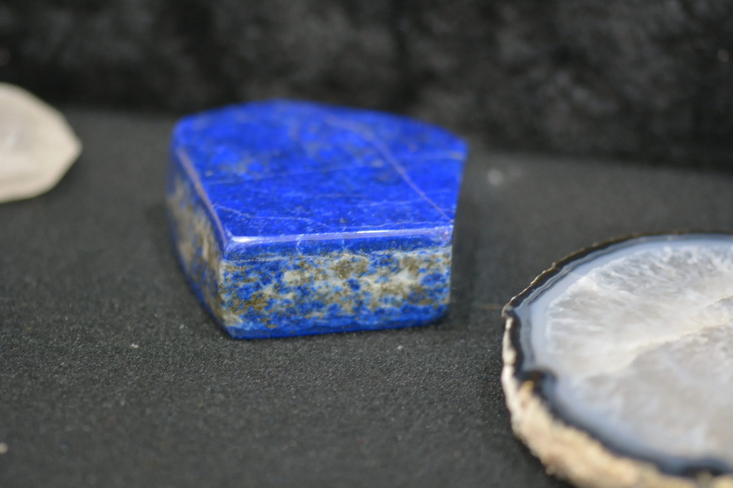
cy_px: 244
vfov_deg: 8.7
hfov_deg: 13.0
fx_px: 3227
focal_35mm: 159
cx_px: 366
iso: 800
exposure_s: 1/60
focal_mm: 105
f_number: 3.3
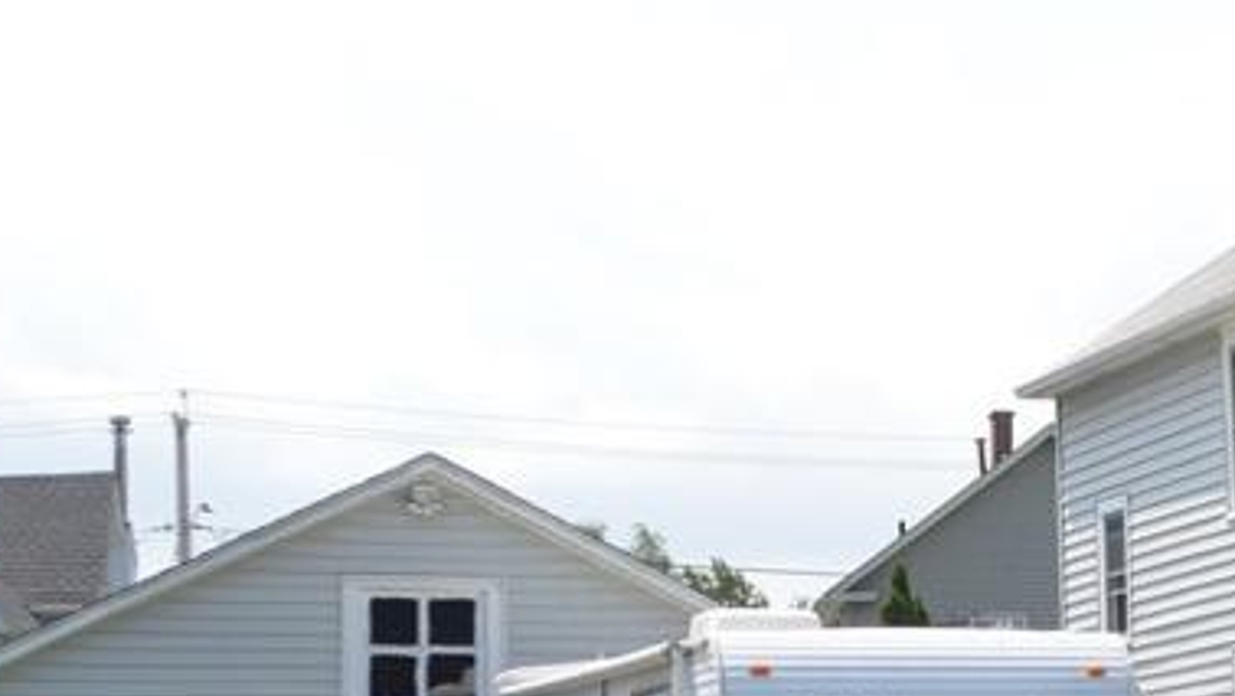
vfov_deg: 10.8
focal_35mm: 112
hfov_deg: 18.0
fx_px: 3686
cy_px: 523
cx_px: 1511
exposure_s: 1/250
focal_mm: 25
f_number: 8
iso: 100
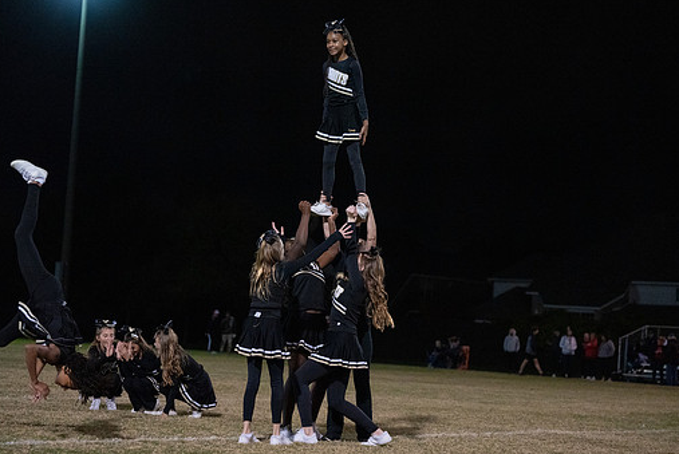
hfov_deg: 25.3
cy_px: 208
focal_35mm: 80
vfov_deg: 17.1
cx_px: 315
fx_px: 1510
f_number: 2.8
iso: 10000
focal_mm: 70
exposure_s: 1/800
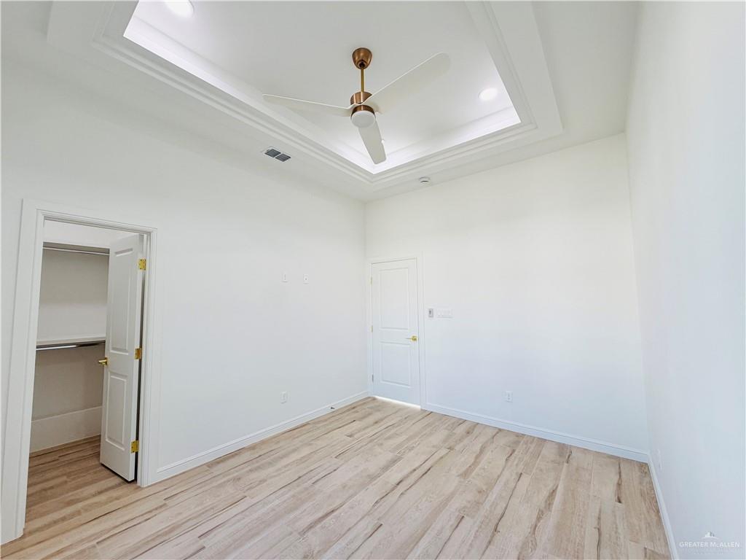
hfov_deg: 102.1
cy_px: 280
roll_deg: +0.6
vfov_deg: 85.7
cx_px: 373
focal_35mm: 14
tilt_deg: +5.0
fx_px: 302
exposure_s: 1/121
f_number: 2.2
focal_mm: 2.22
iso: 100
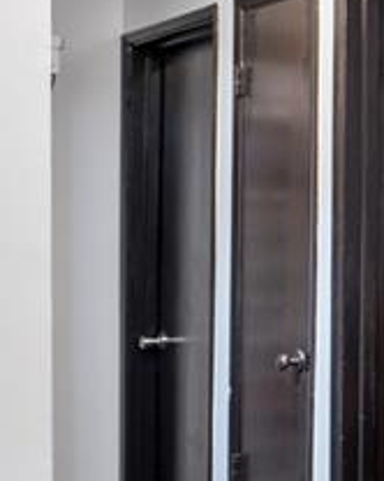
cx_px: 1092
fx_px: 1053
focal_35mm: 74
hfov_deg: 12.1
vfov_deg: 25.7
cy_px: 273
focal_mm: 16
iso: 200
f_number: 7.1
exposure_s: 1/1.25
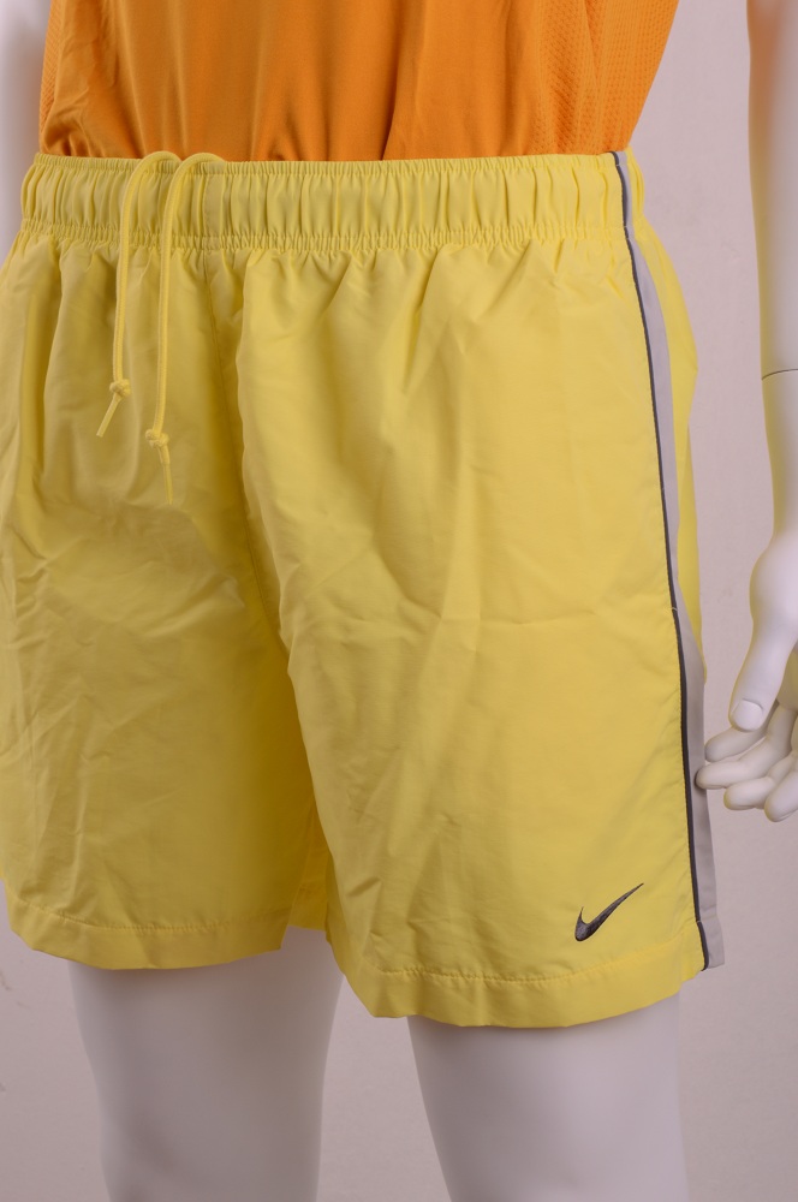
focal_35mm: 69
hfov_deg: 19.7
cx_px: 399
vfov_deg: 29.3
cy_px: 601
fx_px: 2300
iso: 100
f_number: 13
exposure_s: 1/160
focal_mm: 46
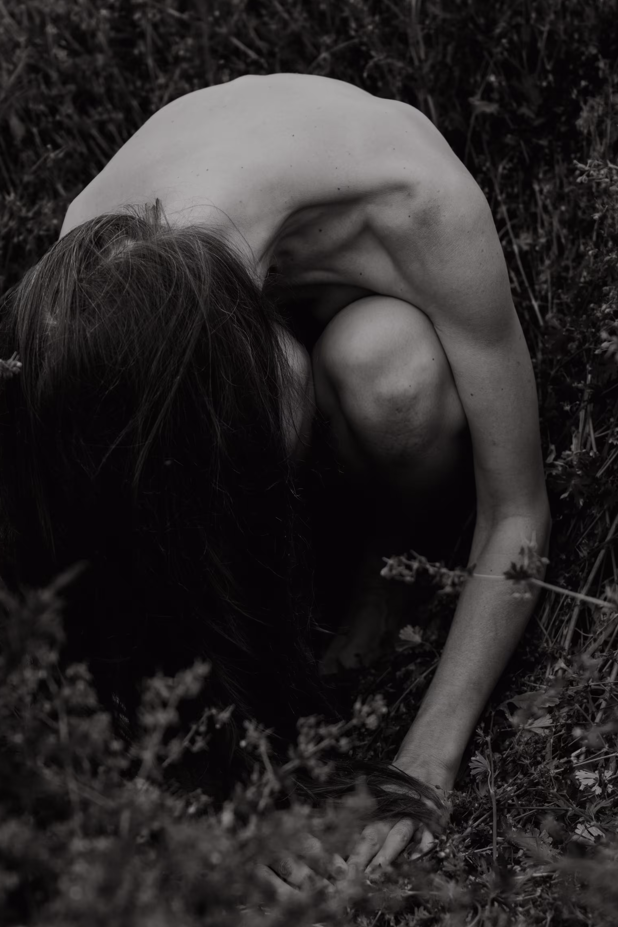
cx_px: 328
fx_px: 2343
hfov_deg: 15.0
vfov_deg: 22.4
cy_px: 483
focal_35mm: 91
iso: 100
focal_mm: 70
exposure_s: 1/400
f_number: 4
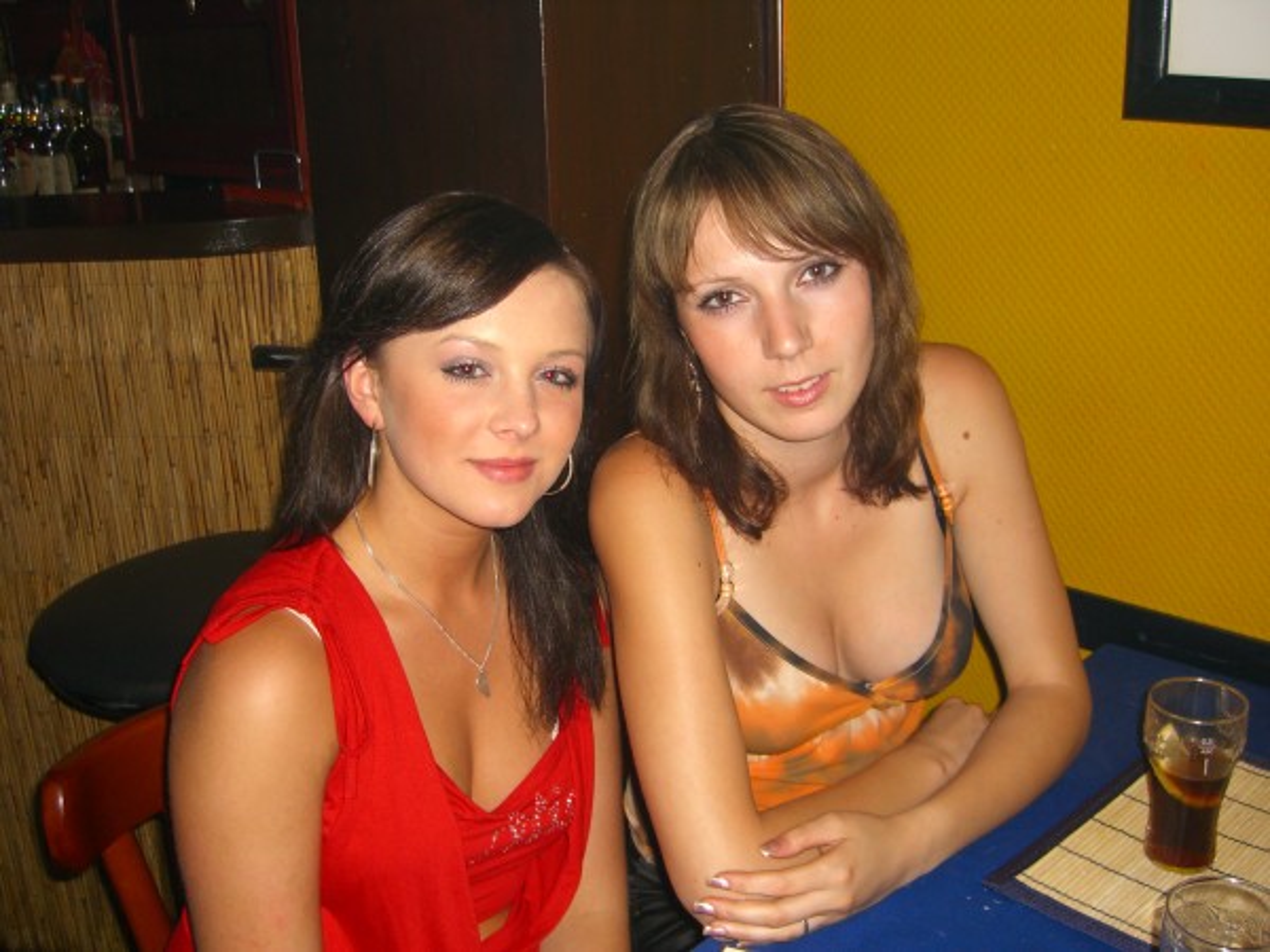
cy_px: 476
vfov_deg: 37.7
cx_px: 635
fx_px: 1394
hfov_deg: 49.0
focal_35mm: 38
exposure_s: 1/60
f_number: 2.8
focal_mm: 7.9
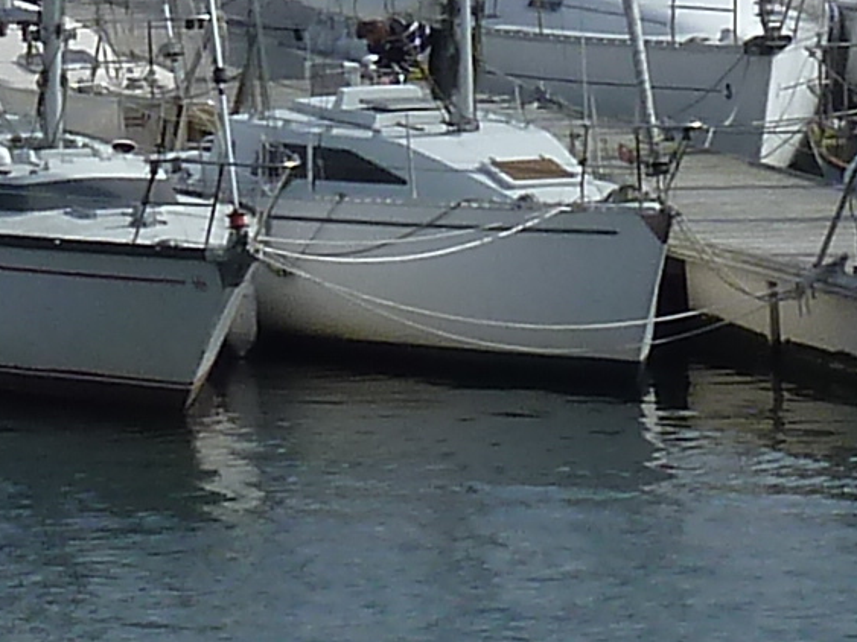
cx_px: -1253
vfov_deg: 2.2
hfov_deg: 2.9
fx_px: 16881
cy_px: -1112
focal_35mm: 682
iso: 80
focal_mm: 15.8
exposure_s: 1/500
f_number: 5.6
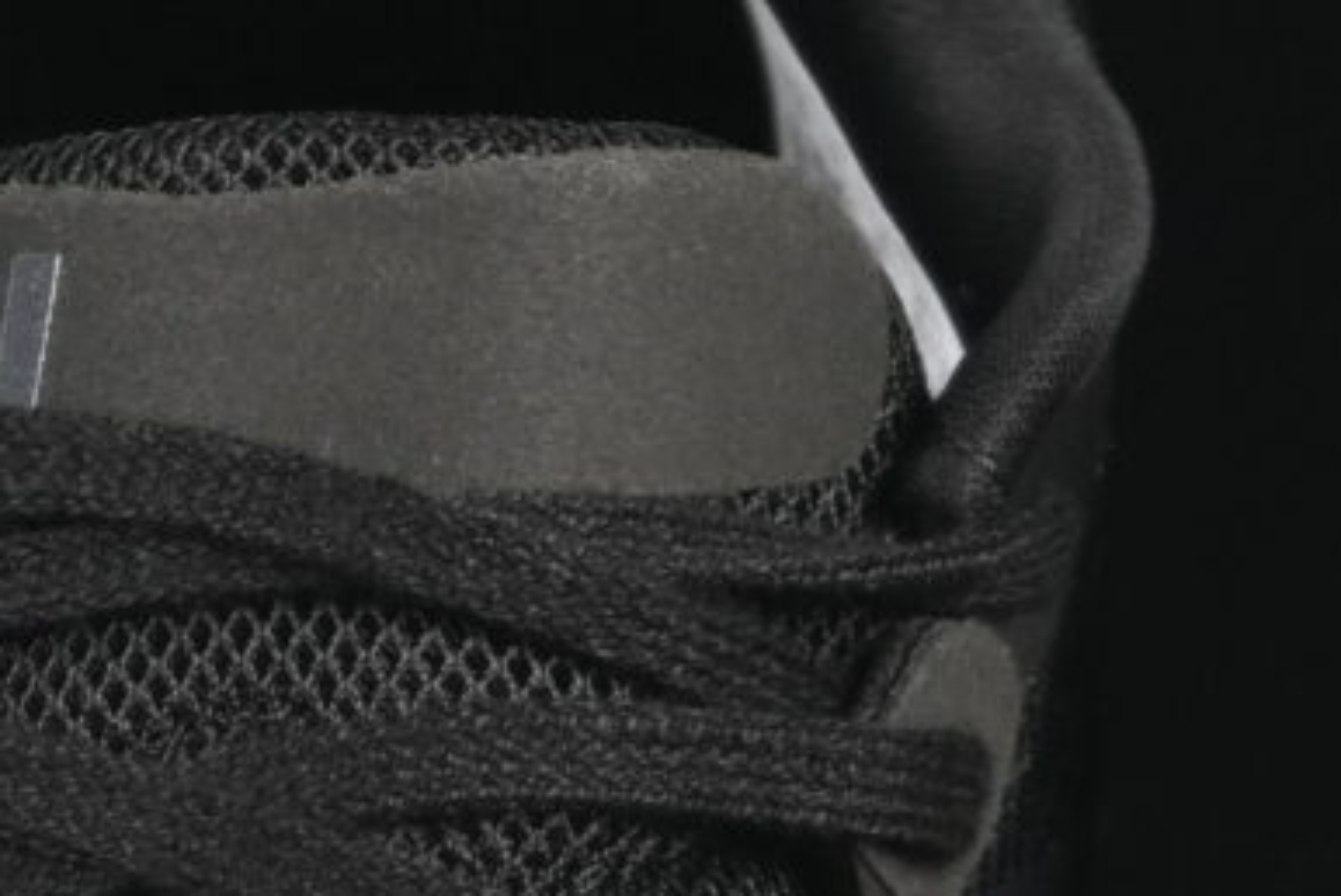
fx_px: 18527
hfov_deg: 4.1
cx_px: 1108
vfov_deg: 2.7
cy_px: 2214
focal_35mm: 497
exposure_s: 1/60
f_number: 6.3
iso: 160
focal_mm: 50
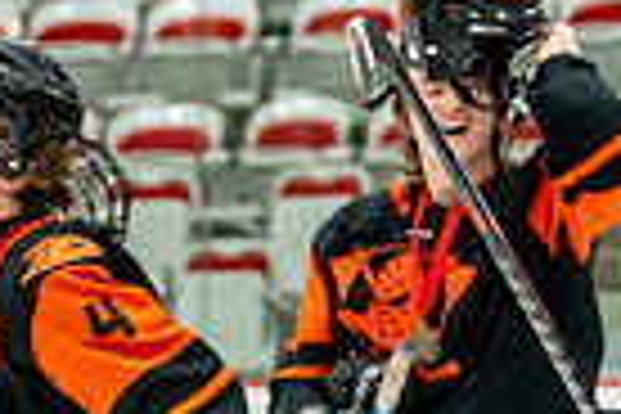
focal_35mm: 326
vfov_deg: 4.2
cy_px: 588
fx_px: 5623
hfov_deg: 6.3
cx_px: -159
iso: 3200
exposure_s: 1/1250
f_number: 2.8
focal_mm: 70
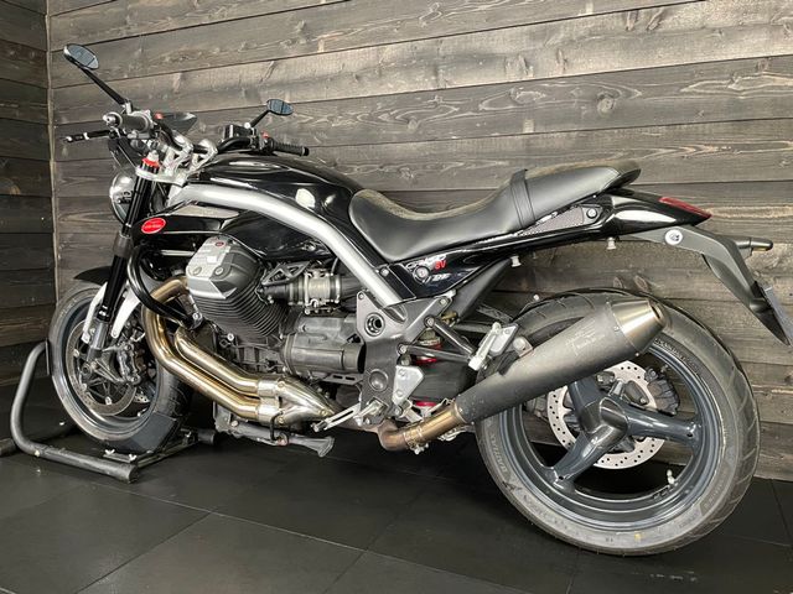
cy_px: 297
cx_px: 396
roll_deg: +1.1
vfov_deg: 53.1
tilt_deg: -5.6
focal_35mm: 26
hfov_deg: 67.3
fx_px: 596
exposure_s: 1/50
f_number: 1.6
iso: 250
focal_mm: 4.2
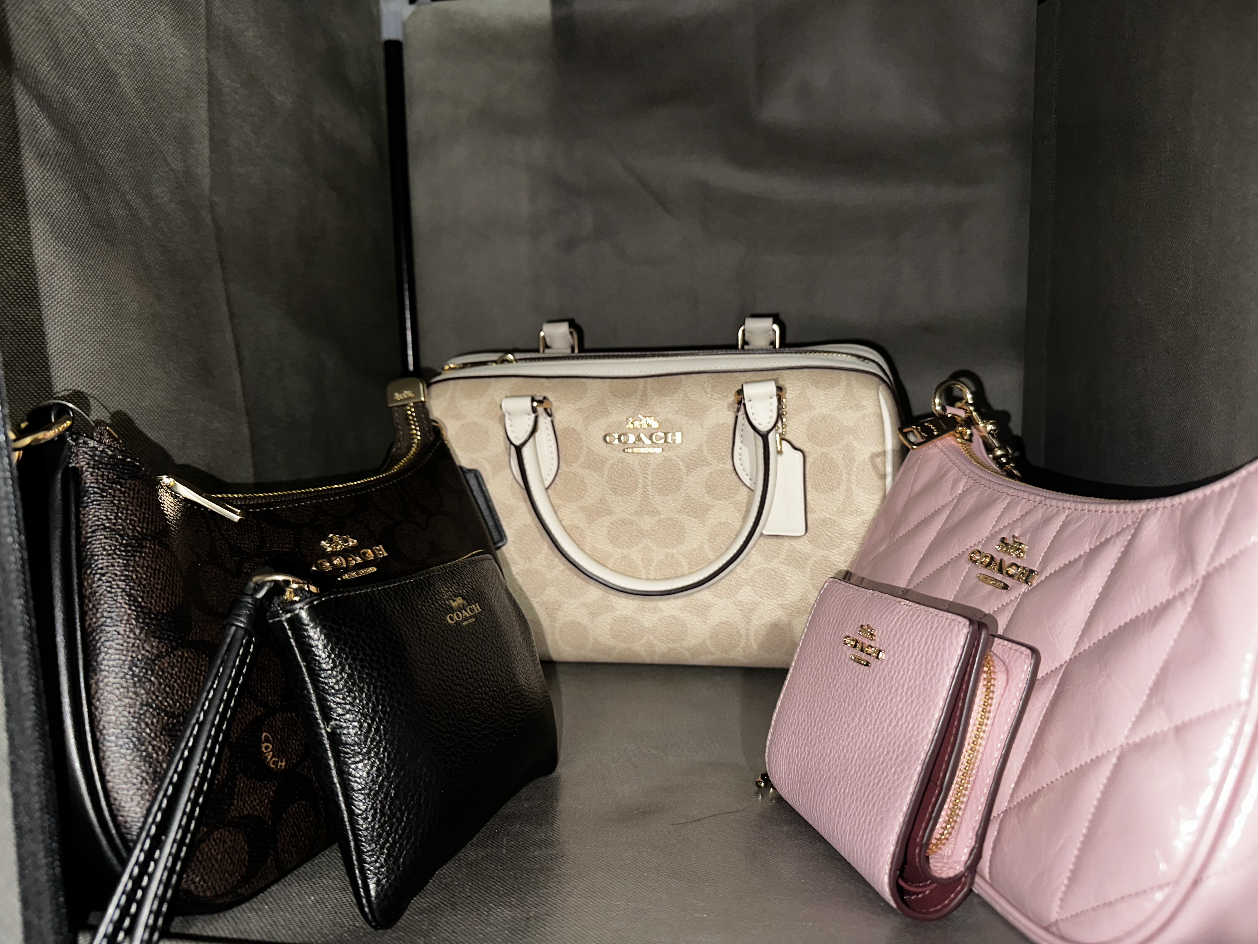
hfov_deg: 71.6
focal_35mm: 24
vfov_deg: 56.8
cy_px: 472
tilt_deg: -7.5
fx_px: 872
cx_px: 629
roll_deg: +1.5
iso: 64
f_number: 1.78
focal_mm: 6.86
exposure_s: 1/12
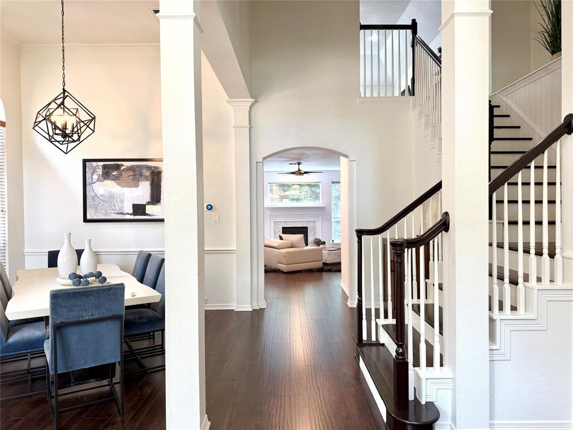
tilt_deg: -0.7
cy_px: 215
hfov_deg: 71.6
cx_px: 286
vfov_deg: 56.8
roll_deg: +0.4
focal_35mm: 24
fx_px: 397
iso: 160
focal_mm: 6.76
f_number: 1.78
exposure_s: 1/120
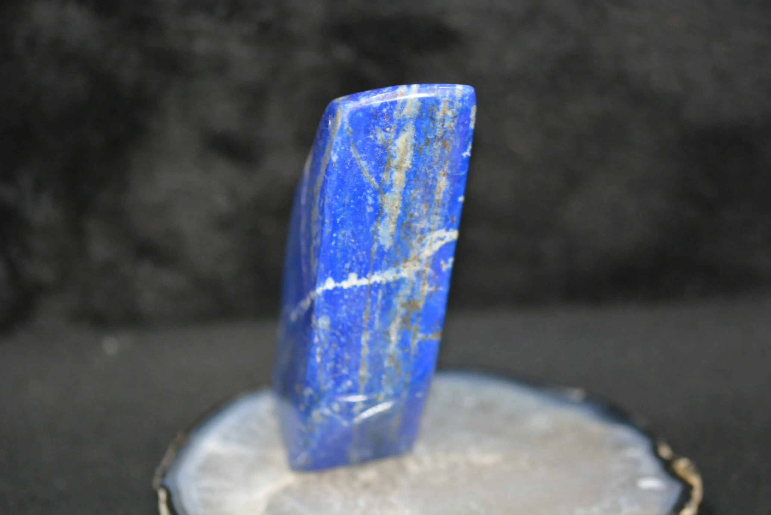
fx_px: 3374
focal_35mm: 158
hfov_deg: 13.0
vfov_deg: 8.7
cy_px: 258
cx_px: 386
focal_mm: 105
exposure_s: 1/60
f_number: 3.2
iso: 800
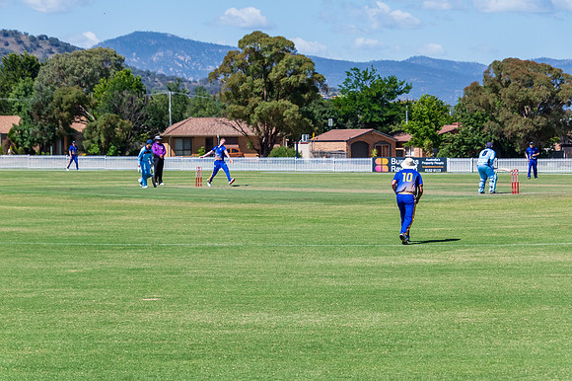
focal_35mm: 150
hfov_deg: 13.7
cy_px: 190
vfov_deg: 9.1
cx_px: 286
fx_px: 2382
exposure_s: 1/2500
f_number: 6.3
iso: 400
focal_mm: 100
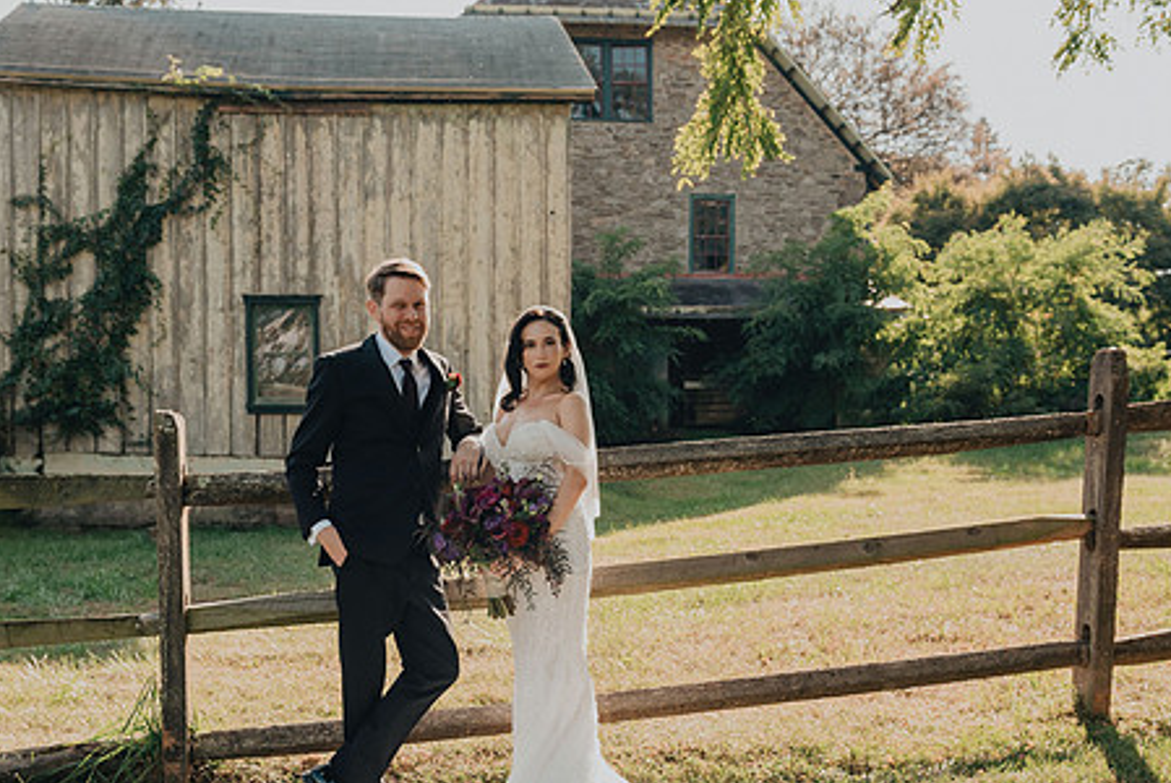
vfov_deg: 33.3
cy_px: 497
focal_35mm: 40
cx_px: 516
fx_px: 1302
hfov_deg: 48.3
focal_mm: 31
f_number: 4
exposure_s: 1/640
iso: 400
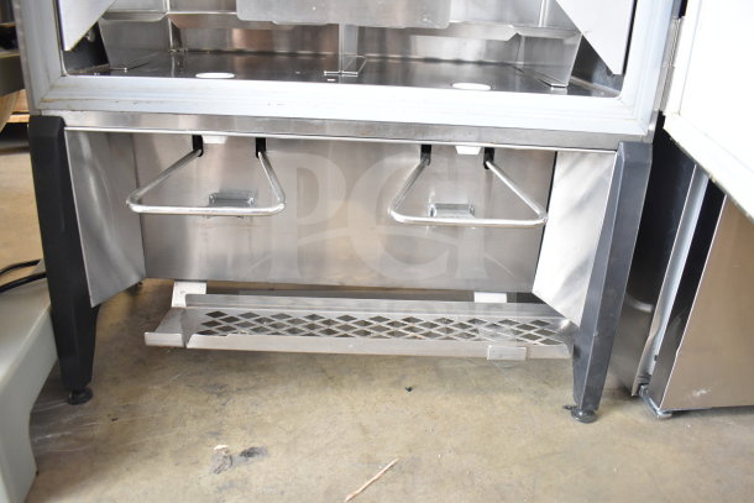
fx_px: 566
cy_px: 252
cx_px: 377
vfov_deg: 48.0
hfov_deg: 67.4
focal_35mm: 27
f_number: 3.5
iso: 900
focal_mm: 18
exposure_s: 1/30
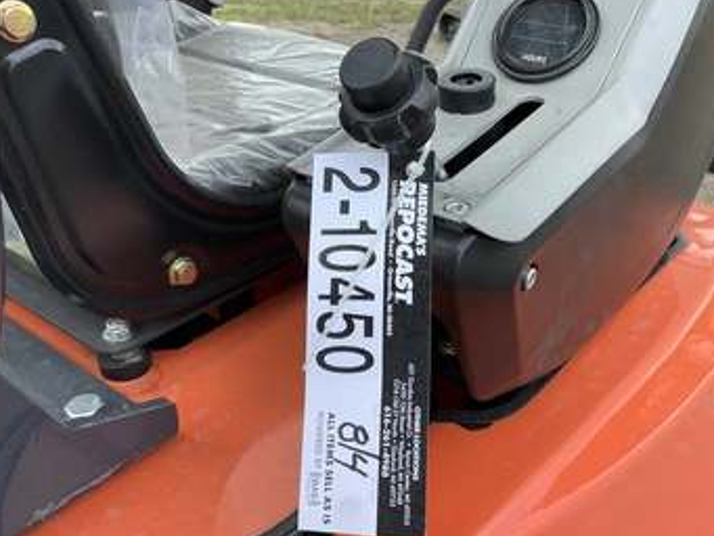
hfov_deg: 53.8
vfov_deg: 41.8
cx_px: 394
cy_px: 287
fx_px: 702
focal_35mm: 34
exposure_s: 1/362
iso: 25
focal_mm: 3
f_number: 1.8
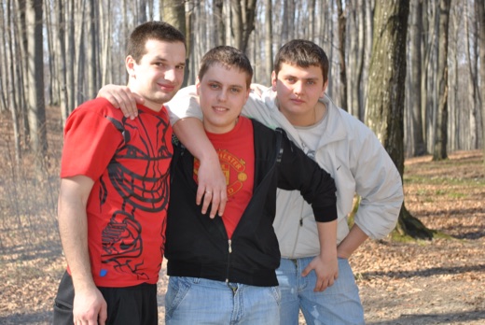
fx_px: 931
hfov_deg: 29.2
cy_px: 162
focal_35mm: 69
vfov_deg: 19.8
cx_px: 242
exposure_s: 1/125
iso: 125
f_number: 5.3
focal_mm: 46
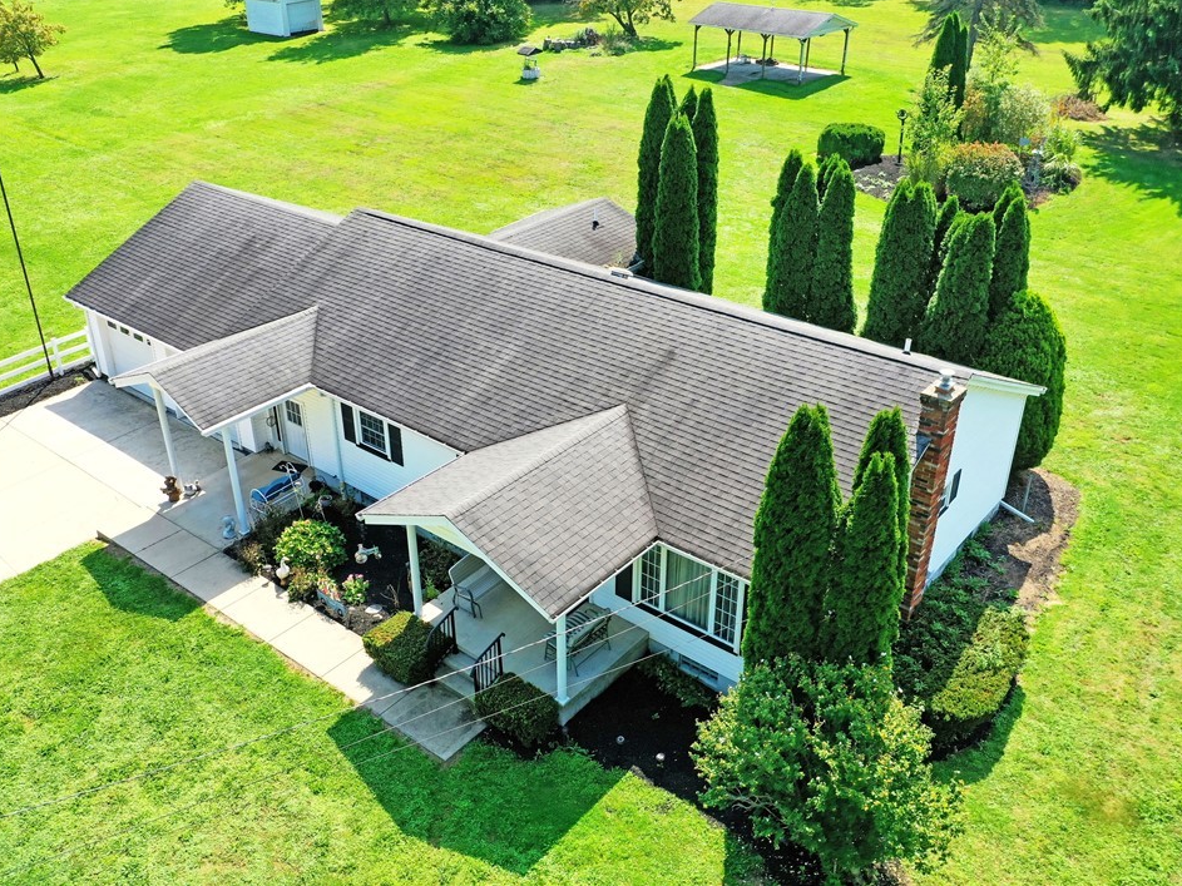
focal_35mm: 31
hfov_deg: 58.3
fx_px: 1058
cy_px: 434
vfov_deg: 45.4
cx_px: 536
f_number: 5
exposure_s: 1/320
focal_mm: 10.26
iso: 100
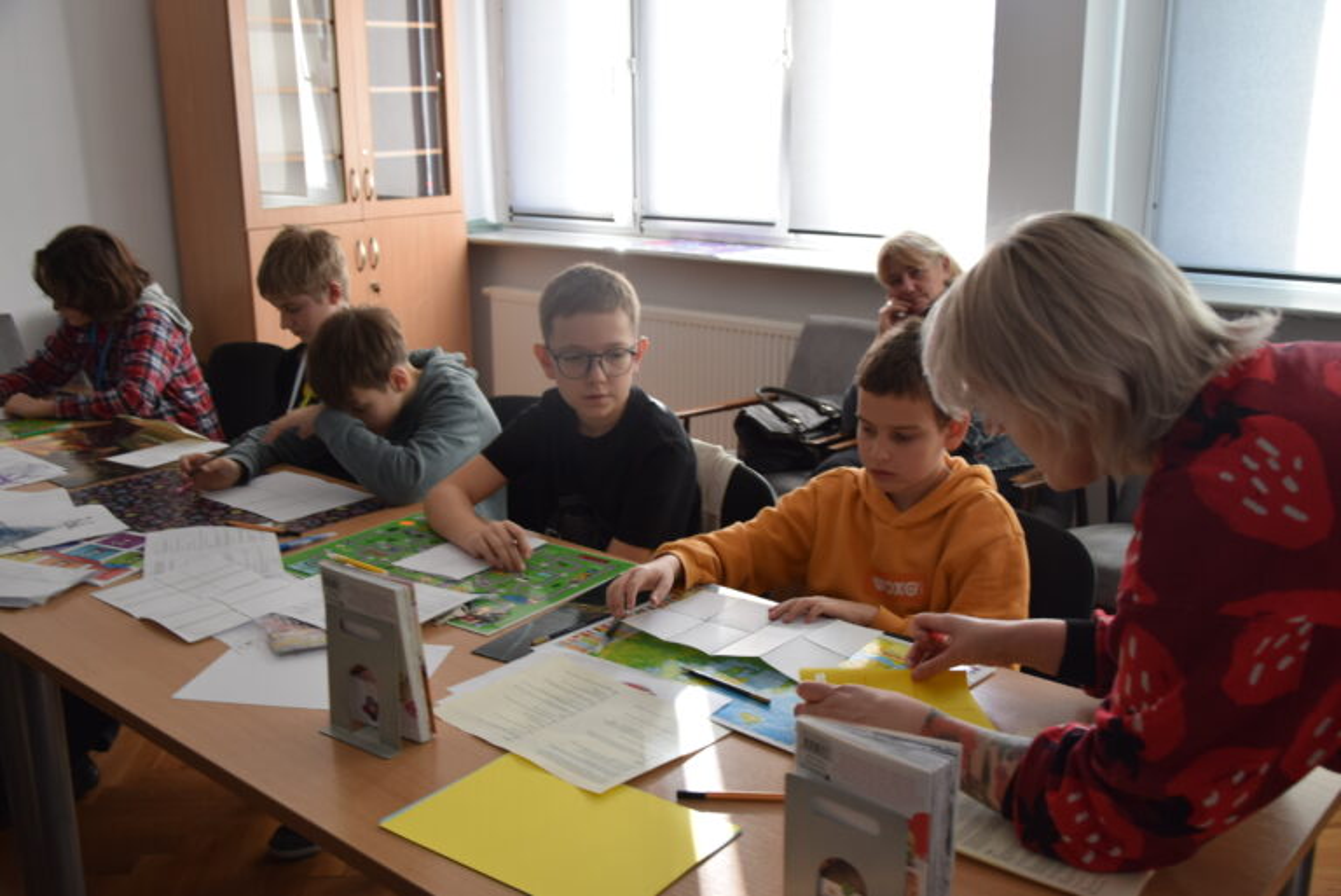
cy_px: 448
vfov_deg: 36.9
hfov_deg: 53.1
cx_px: 670
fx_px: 1342
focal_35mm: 36
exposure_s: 1/60
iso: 500
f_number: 4
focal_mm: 24
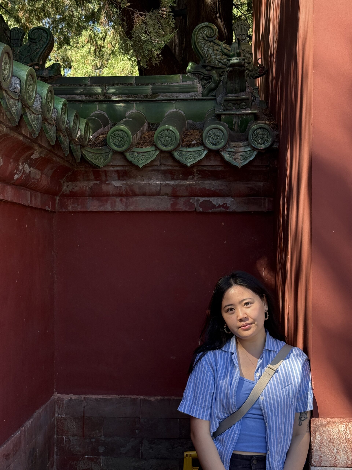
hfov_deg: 30.3
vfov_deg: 39.7
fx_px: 651
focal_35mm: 48
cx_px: 176
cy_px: 235
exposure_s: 1/962
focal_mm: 6.76
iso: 64
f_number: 1.78
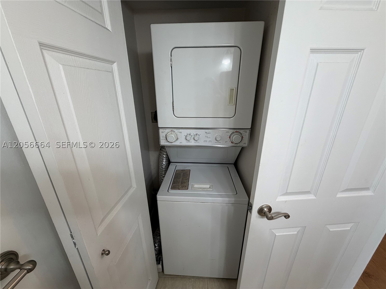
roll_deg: +1.0
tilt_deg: -20.1
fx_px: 156
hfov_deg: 102.1
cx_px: 193
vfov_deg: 85.7
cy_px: 144
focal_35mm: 14
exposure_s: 1/120
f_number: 2.2
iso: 160
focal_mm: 2.22
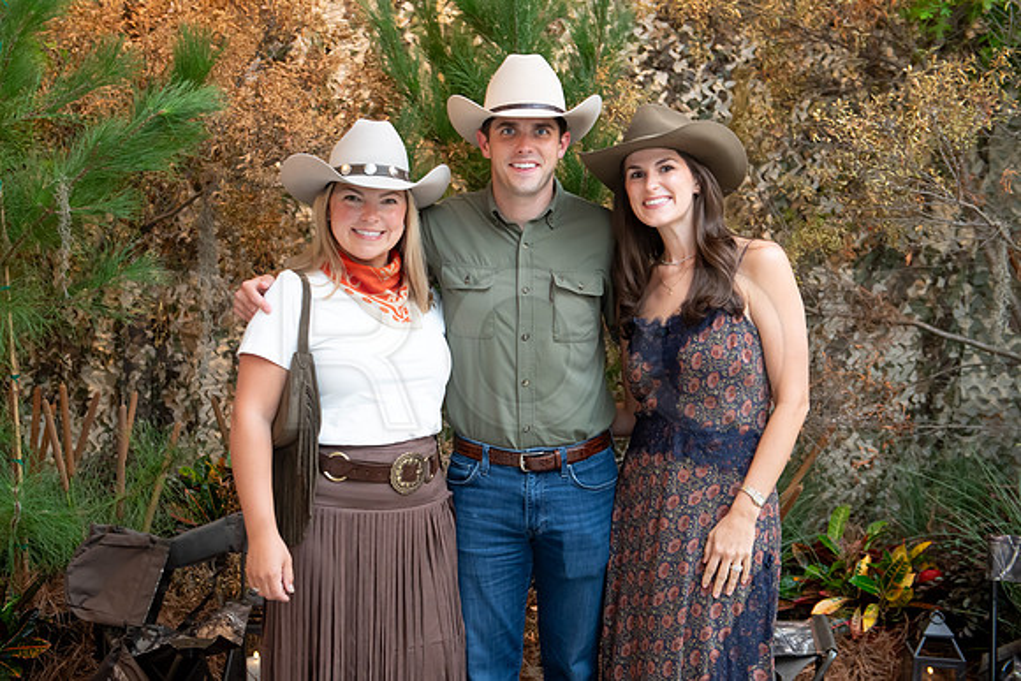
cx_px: 481
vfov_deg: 27.5
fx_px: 1391
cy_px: 322
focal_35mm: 49
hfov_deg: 40.3
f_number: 5
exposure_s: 1/80
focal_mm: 45
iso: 3200
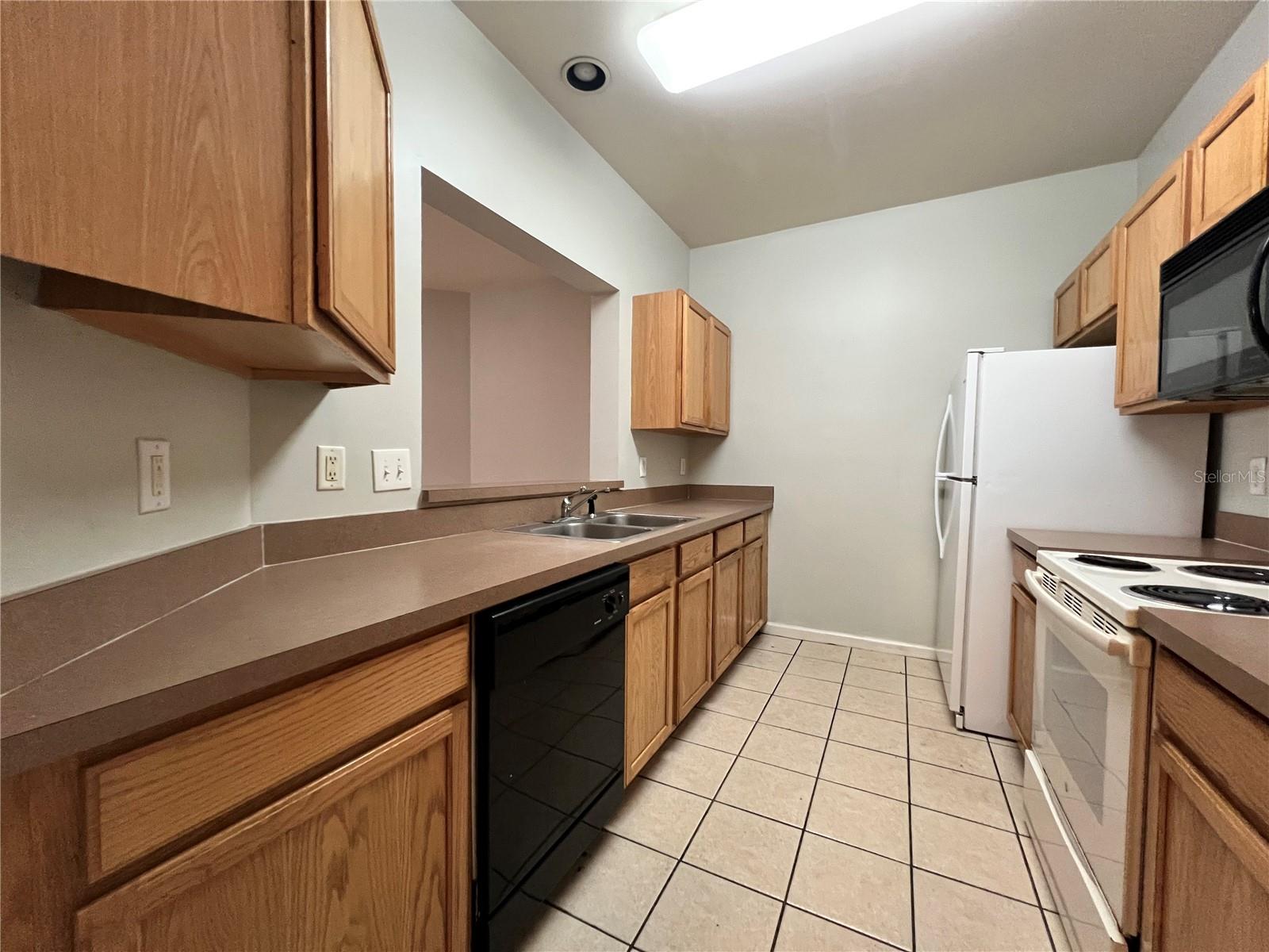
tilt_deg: -1.8
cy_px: 476
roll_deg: -0.9
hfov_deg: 106.2
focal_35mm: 13
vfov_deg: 89.9
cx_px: 634
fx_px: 477
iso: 500
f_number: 1.8
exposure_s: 1/60
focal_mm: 1.57
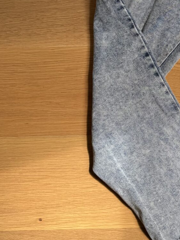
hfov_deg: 20.3
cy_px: 54
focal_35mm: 66
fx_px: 457
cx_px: 236
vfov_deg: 28.9
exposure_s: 1/150
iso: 64
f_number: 1.78
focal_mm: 6.76
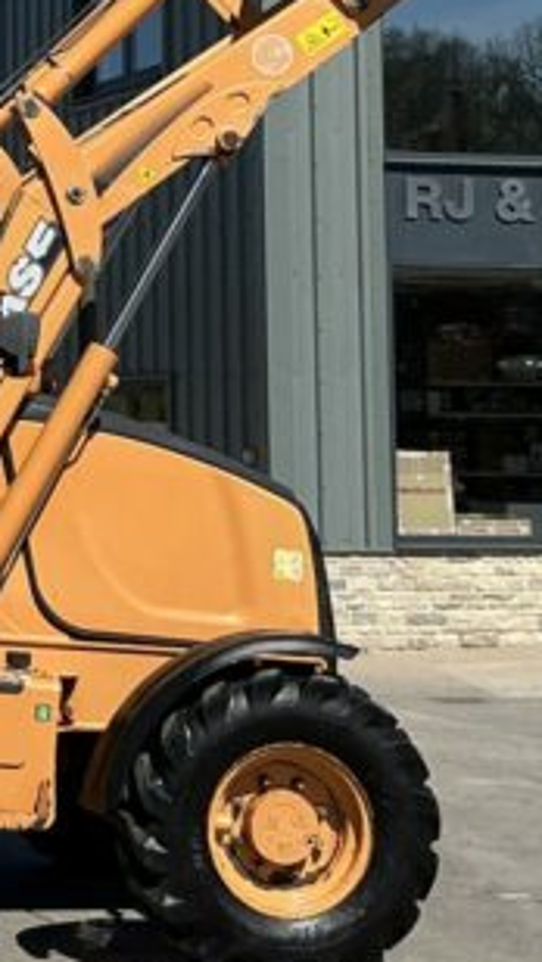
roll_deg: -1.6
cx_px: -330
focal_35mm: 101
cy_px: 137
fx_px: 2578
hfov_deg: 11.4
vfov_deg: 20.8
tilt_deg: +7.2
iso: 25
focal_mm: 3
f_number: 1.8
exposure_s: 1/2227
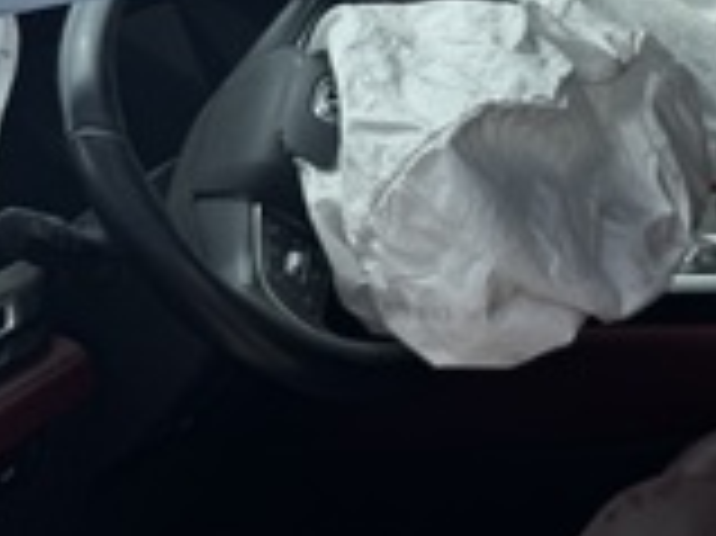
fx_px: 1426
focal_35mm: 69
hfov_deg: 27.2
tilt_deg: -8.5
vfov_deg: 20.0
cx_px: 646
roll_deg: +10.8
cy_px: -110
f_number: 1.78
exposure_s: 1/3802
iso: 80
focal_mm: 6.76
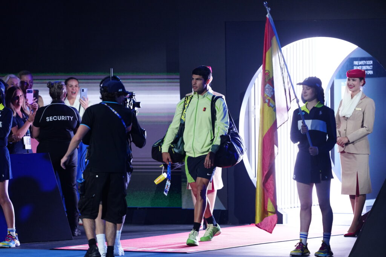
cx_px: 193
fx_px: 3217
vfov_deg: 4.6
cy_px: 128
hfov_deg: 6.9
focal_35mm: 300
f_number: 2.8
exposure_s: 1/1000
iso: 3200
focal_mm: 300
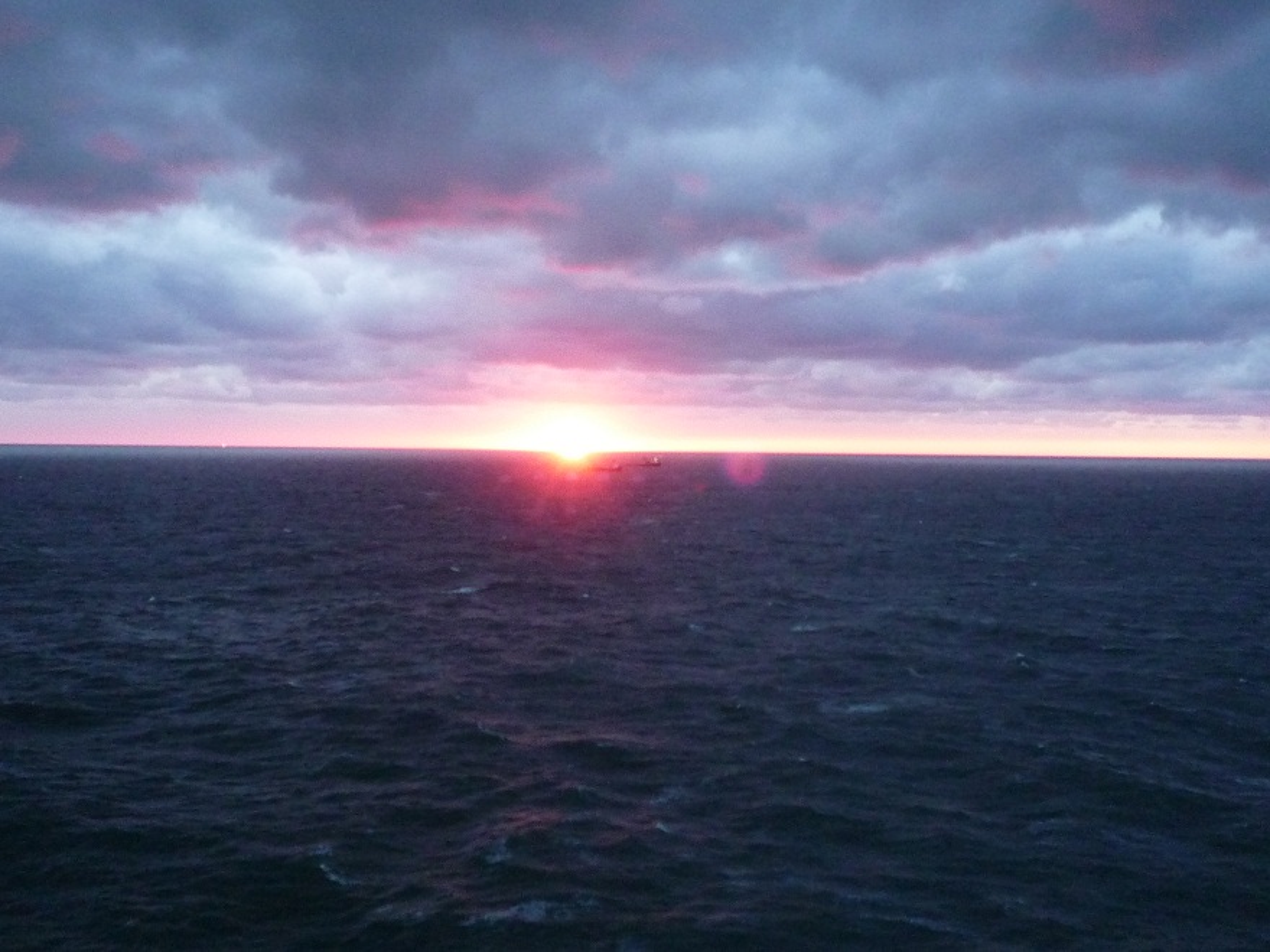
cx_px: 635
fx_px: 1321
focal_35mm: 36
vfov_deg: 39.7
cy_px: 476
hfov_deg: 51.4
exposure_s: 1/30
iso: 400
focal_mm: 4.4
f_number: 2.8
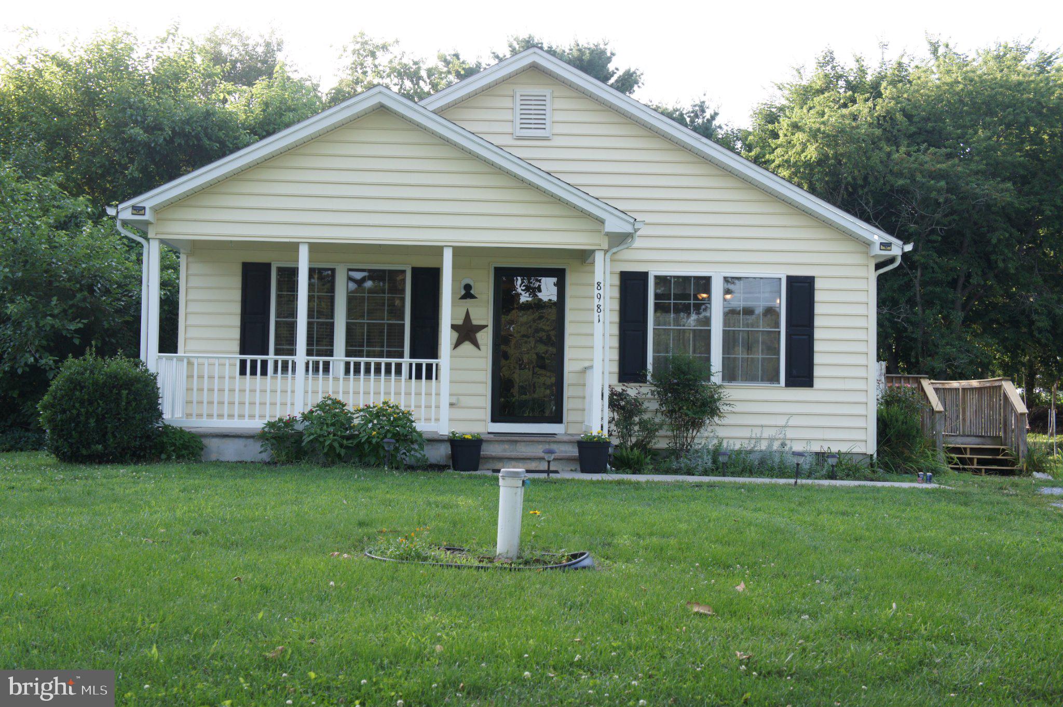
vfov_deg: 28.9
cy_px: 354
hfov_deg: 42.4
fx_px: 1372
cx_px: 532
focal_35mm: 46
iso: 200
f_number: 6.3
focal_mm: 31
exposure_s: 1/100
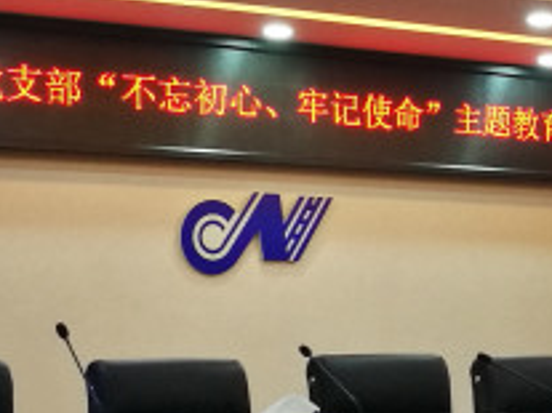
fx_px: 1928
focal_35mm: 121
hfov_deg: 15.9
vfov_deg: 12.2
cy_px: 317
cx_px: 587
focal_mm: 4.5
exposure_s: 1/33.3
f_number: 2.2
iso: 320
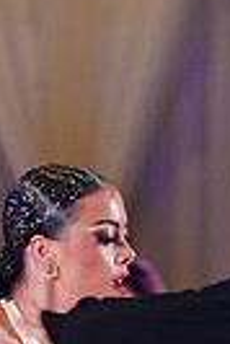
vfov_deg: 2.9
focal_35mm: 704
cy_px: 667
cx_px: 208
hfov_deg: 2.0
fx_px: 6729
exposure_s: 1/400
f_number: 4
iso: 2500
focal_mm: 162
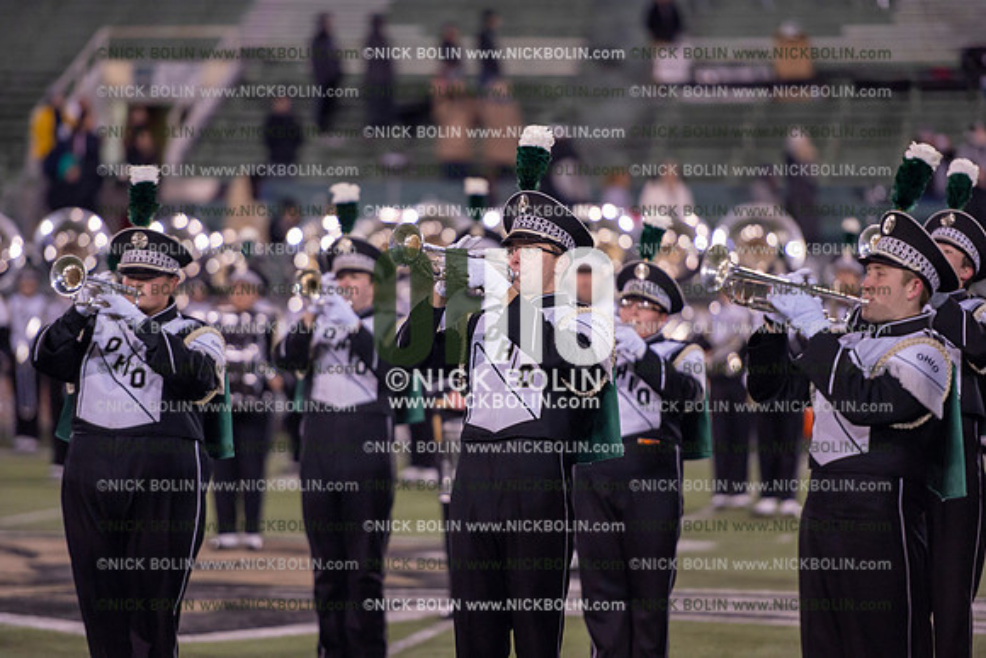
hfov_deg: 10.3
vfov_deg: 6.9
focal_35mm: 200
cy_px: 329
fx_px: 5479
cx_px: 493
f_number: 2.8
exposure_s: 1/1250
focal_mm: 200
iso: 2500
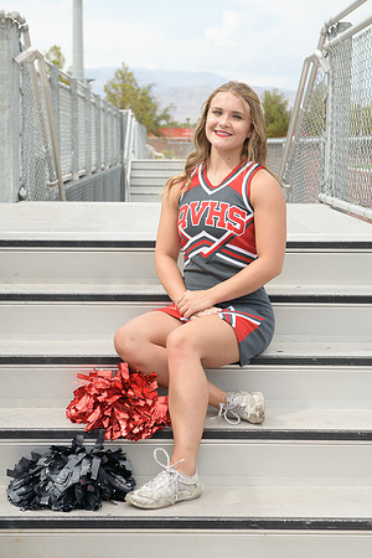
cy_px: 279
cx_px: 186
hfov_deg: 20.6
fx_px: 1023
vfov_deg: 30.5
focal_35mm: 66
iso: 800
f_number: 5.6
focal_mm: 66
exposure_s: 1/1250
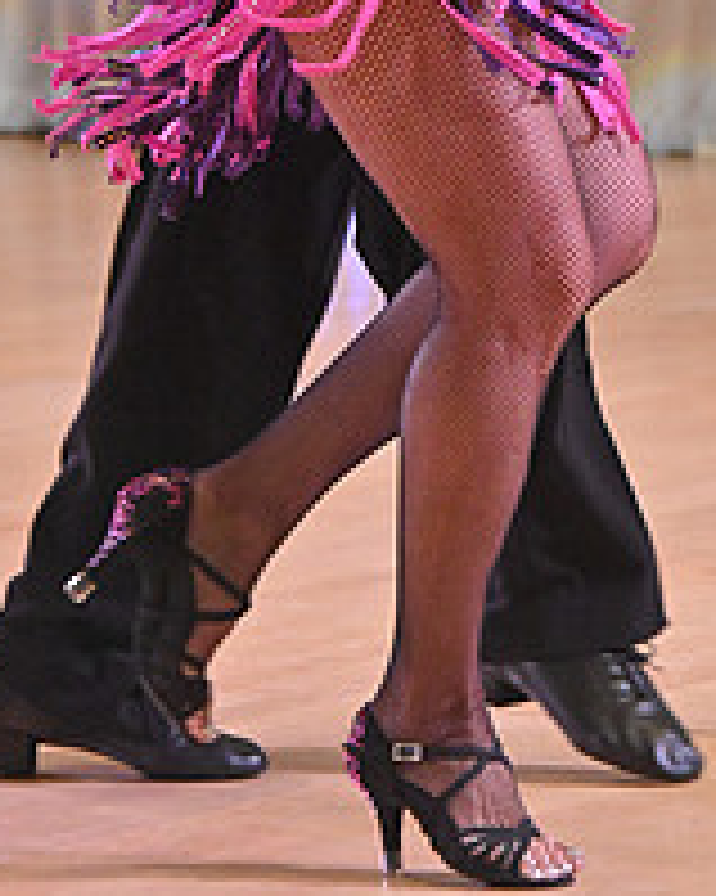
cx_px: 592
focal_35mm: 288
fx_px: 7635
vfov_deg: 6.6
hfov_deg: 5.4
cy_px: -324
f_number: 5
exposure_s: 1/400
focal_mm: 105
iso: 4000
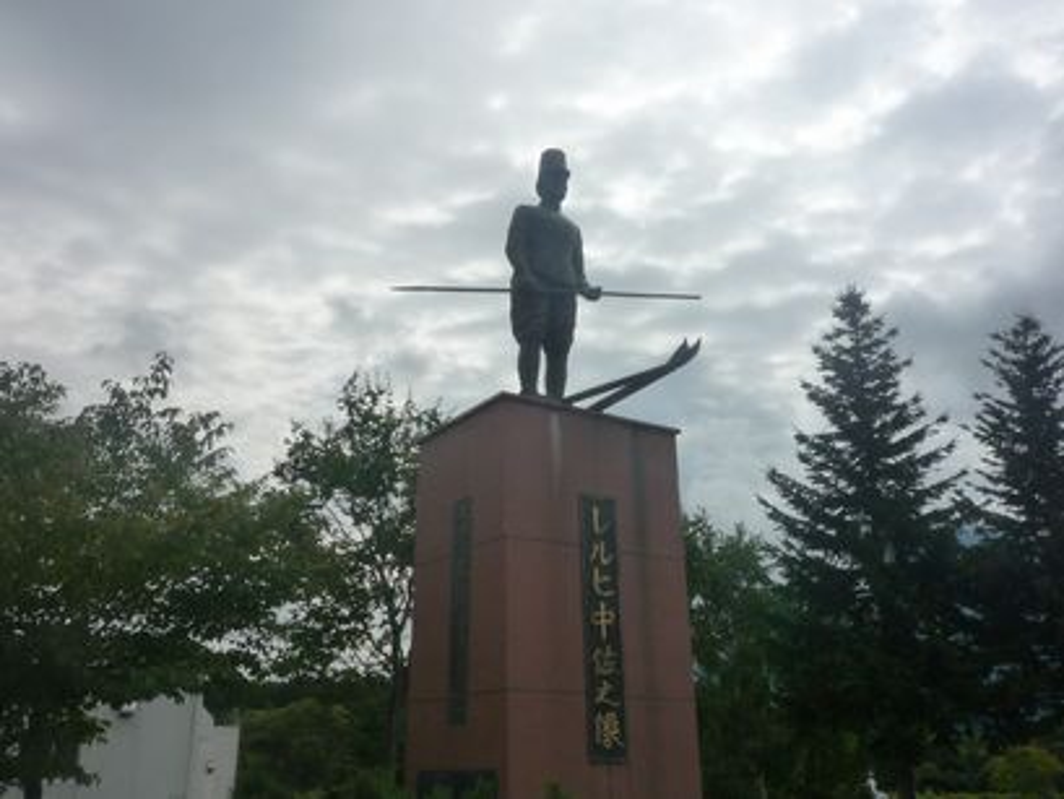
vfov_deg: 40.7
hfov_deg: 52.6
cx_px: 532
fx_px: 1076
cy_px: 400
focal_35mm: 35
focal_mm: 4.4
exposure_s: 1/640
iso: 160
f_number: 7.1
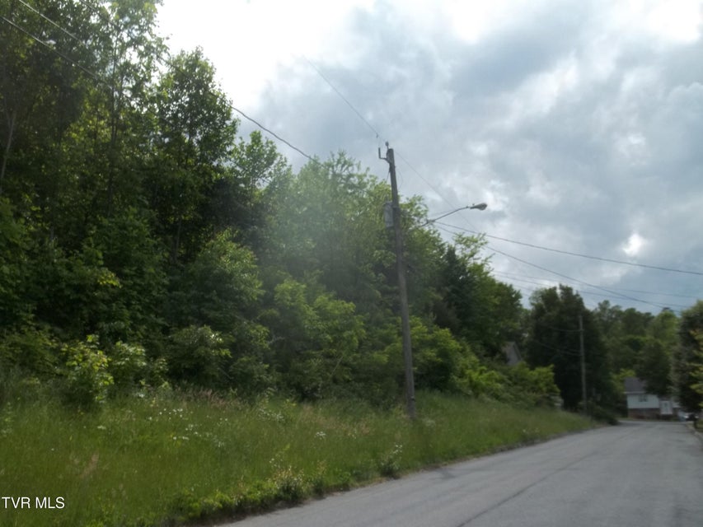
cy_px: 264
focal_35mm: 33
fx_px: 670
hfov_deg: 55.3
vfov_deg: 43.0
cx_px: 352
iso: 64
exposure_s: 1/800
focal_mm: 5.9
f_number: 3.3
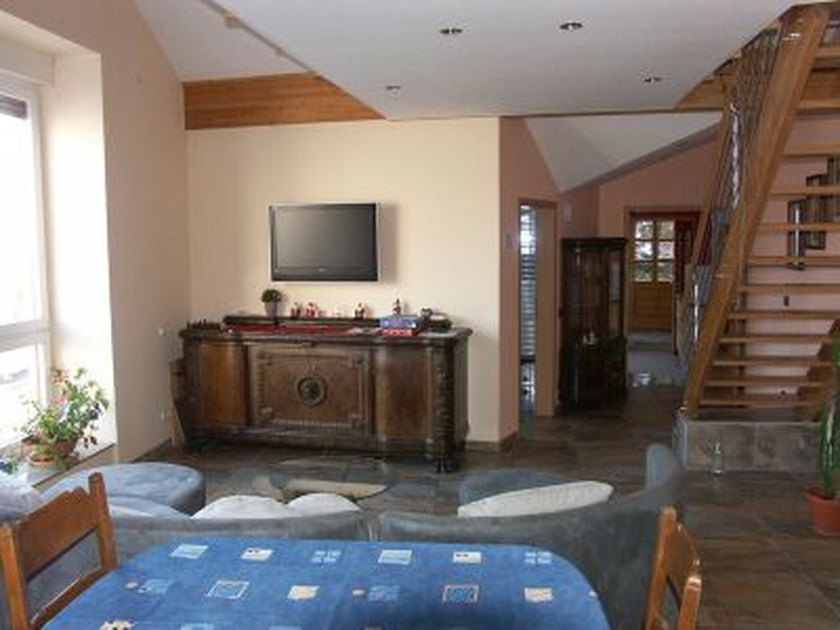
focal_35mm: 29
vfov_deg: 48.2
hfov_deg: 61.7
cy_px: 315
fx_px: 704
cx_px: 420
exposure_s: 1/60
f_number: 2.8
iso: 200
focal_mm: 7.48
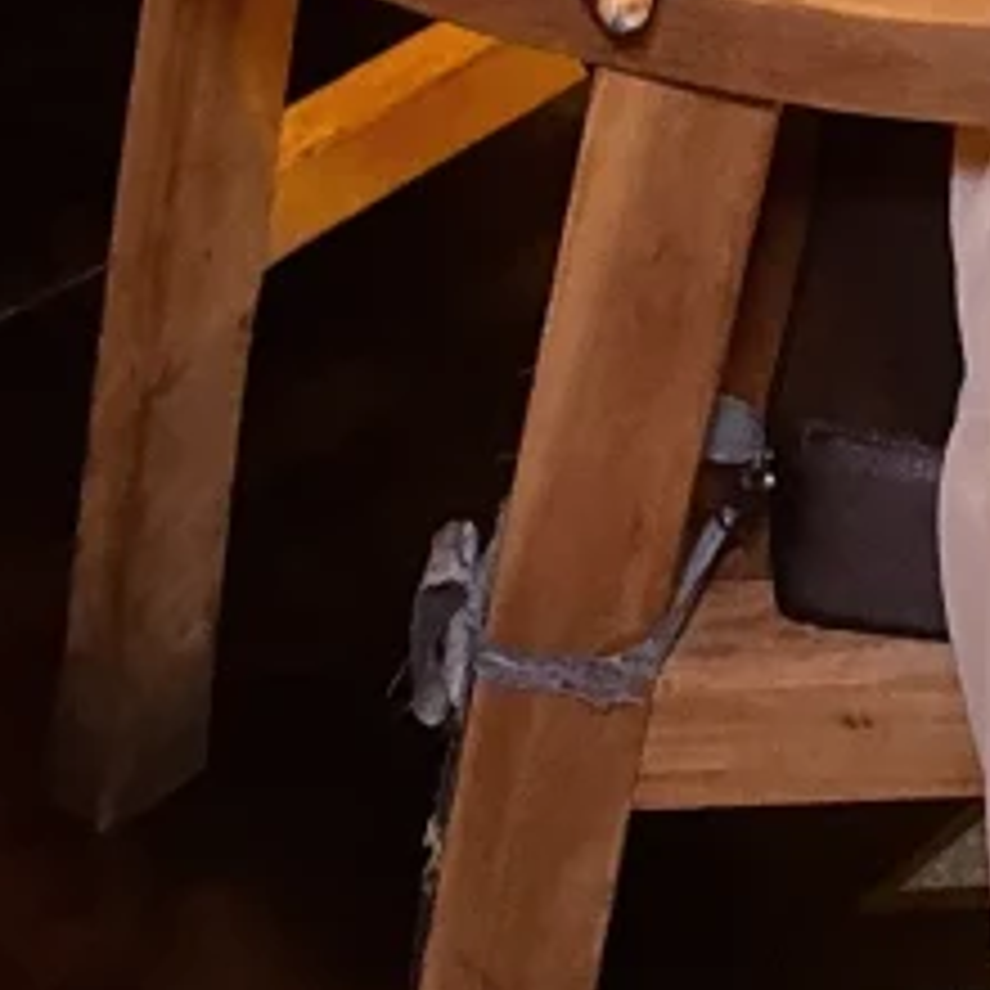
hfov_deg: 11.6
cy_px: -2092
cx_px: 1778
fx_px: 4498
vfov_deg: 9.5
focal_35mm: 139
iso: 400
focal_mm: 6.86
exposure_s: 1/50
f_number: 1.78
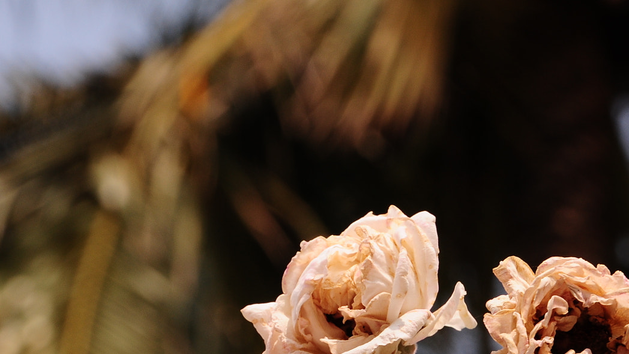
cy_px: 386
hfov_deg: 6.7
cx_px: 351
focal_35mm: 322
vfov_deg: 3.8
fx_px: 5370
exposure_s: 1/250
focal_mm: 105
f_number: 11
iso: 200
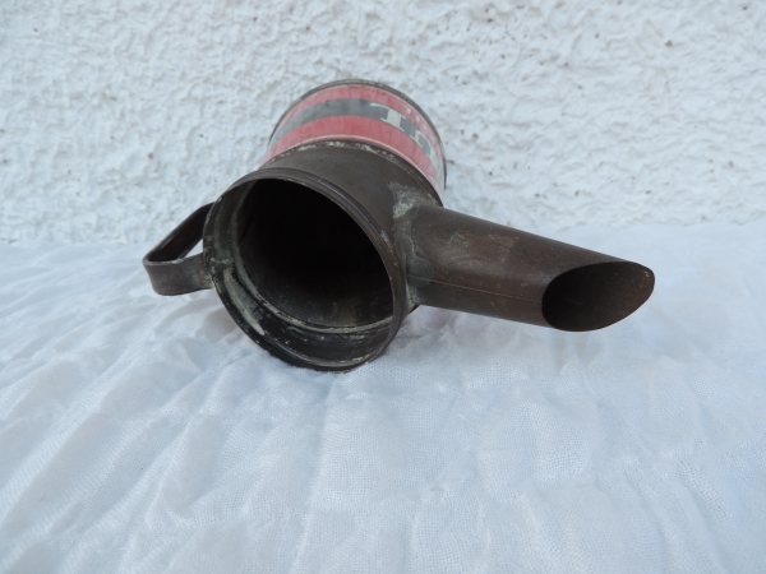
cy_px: 287
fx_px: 531
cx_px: 383
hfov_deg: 71.6
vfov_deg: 56.8
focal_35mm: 24
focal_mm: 4.3
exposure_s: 1/160
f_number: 3
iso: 80
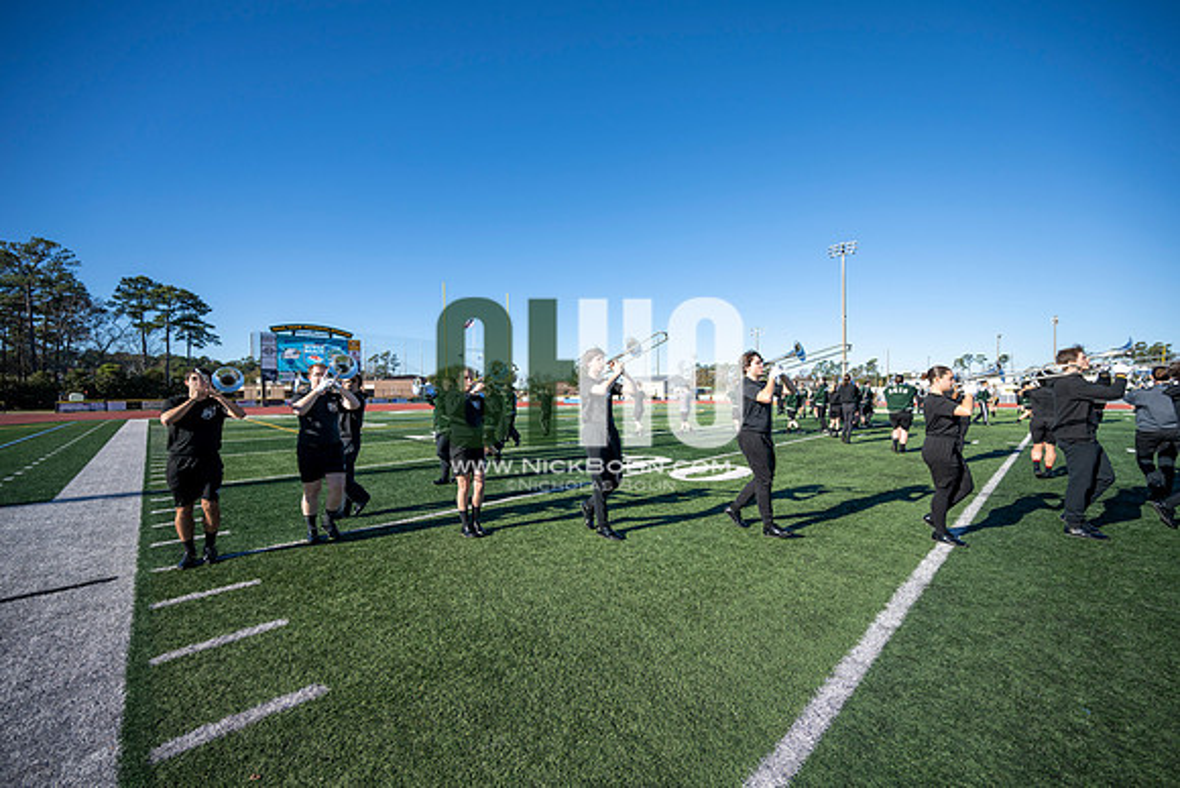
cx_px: 590
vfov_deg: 81.2
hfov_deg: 104.2
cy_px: 394
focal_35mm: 14
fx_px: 459
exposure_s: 1/2000
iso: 160
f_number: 4
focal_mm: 14
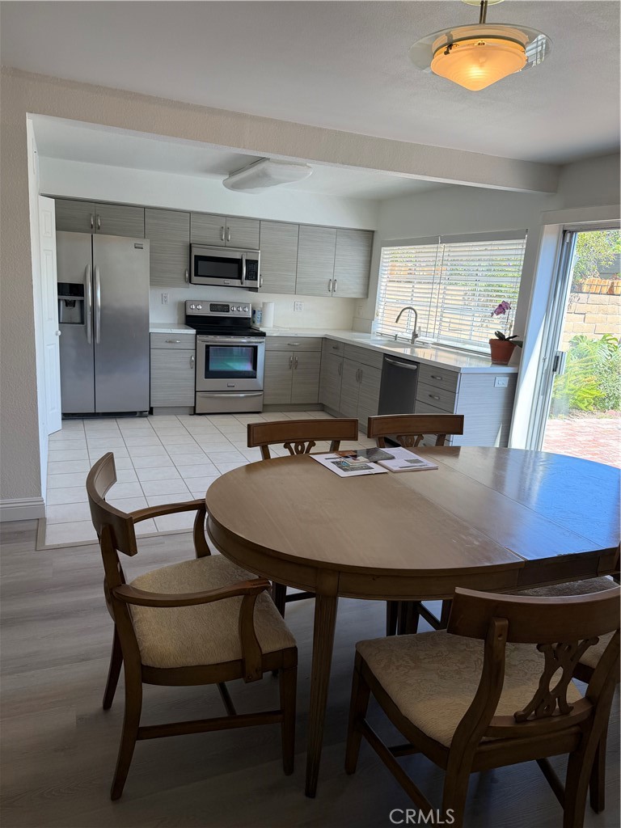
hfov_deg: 56.8
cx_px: 310
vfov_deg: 71.6
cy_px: 414
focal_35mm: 24
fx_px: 574
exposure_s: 1/201
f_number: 1.78
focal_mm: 6.76
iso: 80
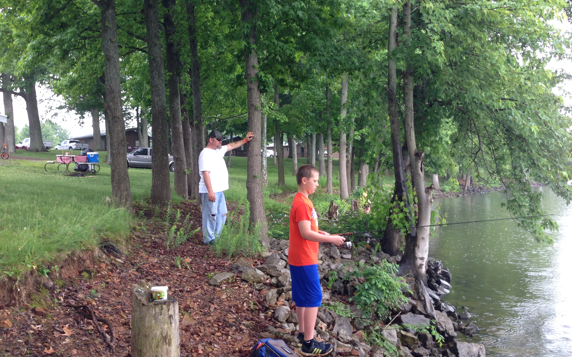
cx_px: 288
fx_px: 561
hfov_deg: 54.0
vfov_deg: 35.3
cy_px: 183
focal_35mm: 36
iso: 64
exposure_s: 1/120
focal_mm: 4.12
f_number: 2.4
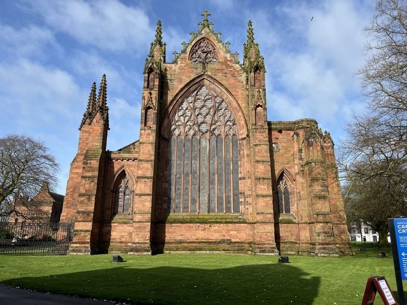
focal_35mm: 26
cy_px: 152
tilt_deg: +14.3
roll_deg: -0.6
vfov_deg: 53.1
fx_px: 306
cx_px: 204
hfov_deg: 67.3
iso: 50
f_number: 1.6
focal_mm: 5.1
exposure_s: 1/2755
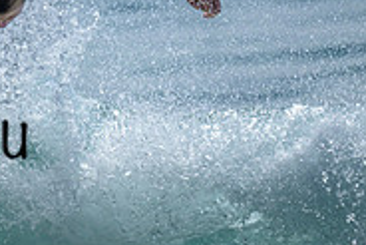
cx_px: -184
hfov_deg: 0.7
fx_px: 30045
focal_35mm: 2953
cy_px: 47
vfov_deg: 0.5
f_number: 6.3
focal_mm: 800
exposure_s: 1/2500
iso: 200
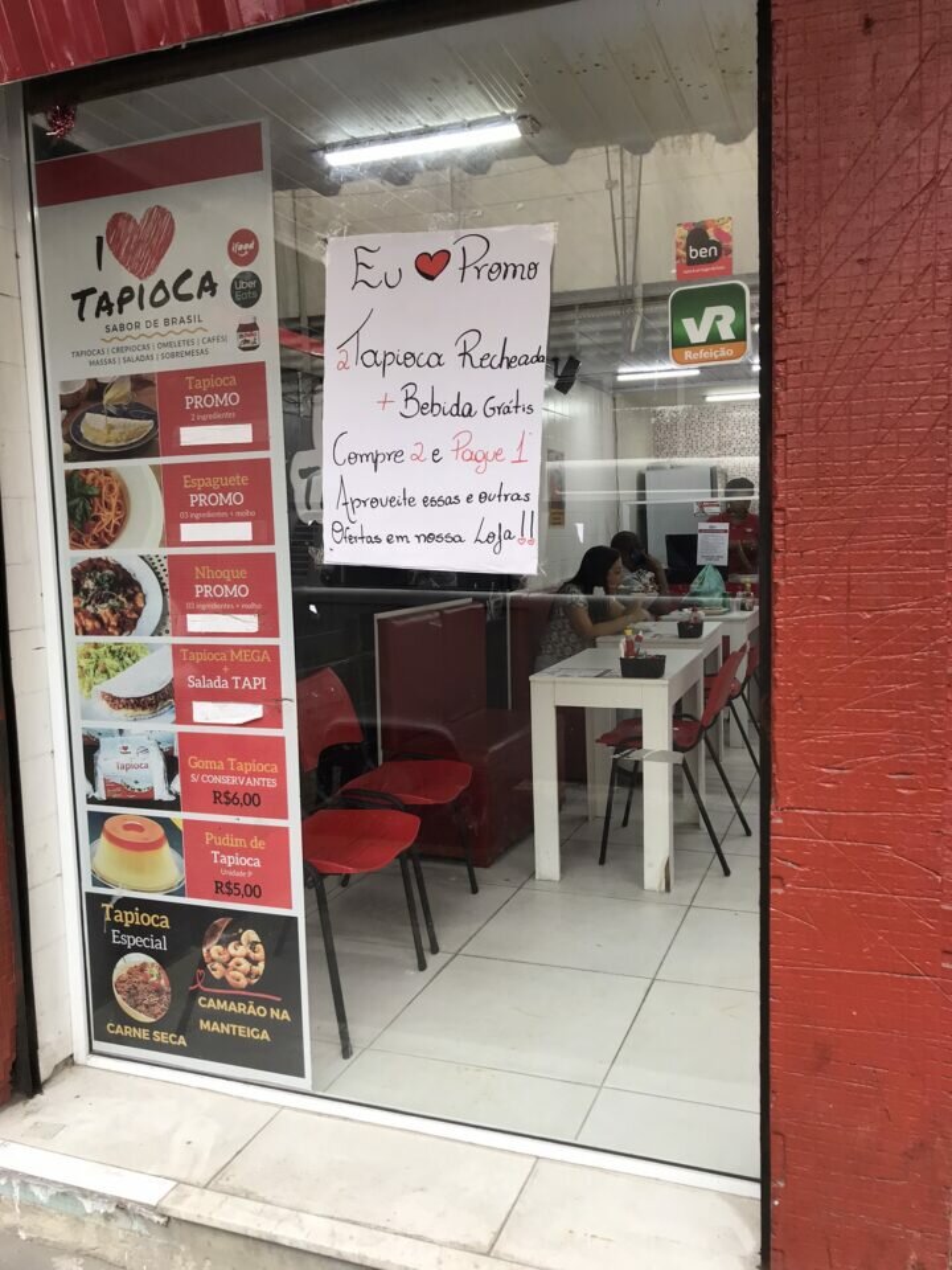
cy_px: 635
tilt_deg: -3.8
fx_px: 1027
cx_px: 476
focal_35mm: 28
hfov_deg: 49.7
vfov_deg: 63.4
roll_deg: -0.1
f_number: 1.8
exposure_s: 1/60
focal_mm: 3.99
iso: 25
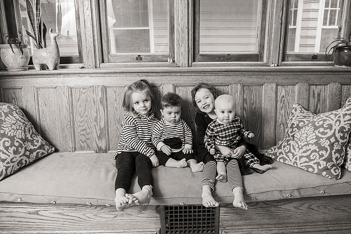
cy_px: 124
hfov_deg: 66.5
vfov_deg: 47.4
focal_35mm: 27
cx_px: 190
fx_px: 267
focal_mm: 24
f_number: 4
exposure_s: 1/200
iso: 500
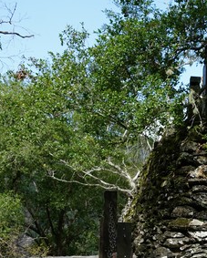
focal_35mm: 98
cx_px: 240
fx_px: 749
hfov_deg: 15.2
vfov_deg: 19.2
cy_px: 232
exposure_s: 1/320
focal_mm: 37
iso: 200
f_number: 5.6
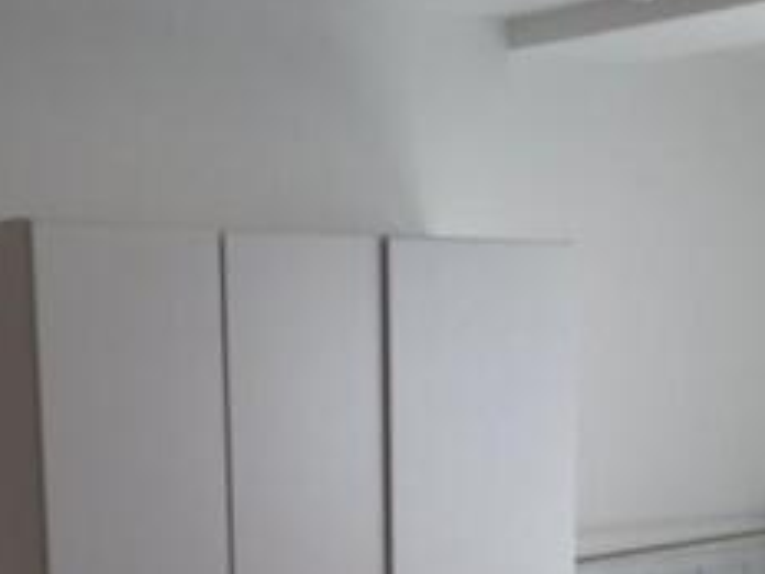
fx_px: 1613
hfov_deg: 26.7
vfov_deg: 19.5
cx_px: 411
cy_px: 599
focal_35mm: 73
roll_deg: -0.3
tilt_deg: -9.7
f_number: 2.2
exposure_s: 1/482
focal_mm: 4.15
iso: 32
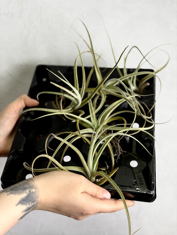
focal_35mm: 48
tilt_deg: -7.7
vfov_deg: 39.7
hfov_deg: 30.3
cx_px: 88
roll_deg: -0.8
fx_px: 327
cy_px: 118
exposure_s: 1/193
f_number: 1.78
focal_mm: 6.76
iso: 50
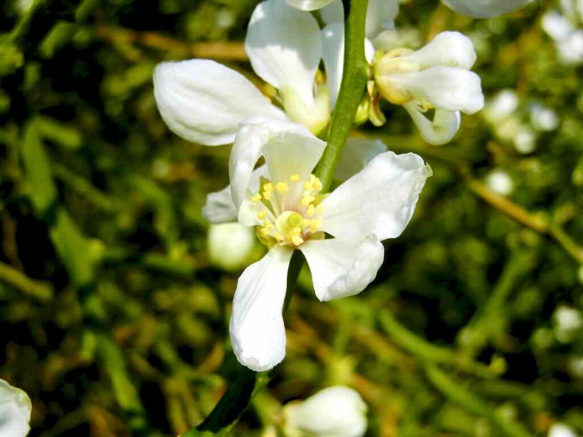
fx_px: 1145
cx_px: 292
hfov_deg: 28.6
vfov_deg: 21.6
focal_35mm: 68
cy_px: 218
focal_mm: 12.2
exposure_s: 1/893
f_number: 4.1
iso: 160
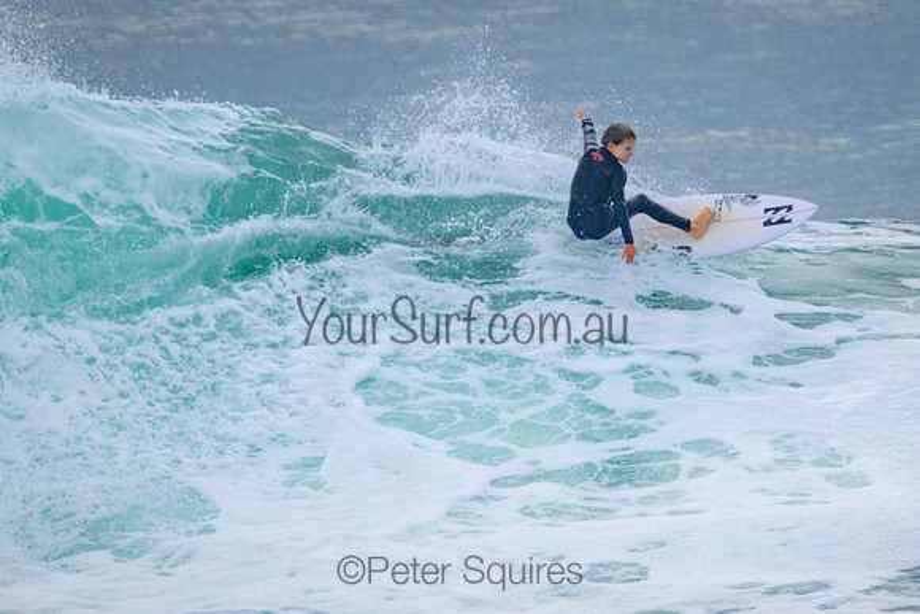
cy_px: 240
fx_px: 28109
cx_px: 604
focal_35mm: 1100
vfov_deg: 1.3
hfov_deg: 1.9
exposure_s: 1/2000
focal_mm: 800
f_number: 11
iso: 2500
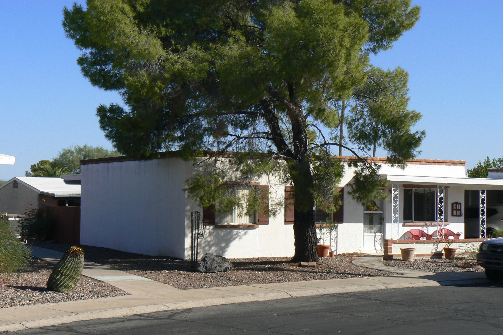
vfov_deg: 23.4
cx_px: 251
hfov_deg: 34.5
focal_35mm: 58
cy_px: 190
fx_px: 810
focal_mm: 9.2
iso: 80
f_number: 5.6
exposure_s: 1/400
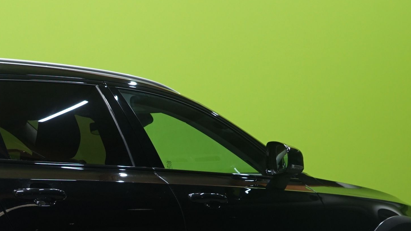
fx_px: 1079
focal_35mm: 99
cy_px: 206
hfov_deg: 20.6
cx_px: -40
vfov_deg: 12.1
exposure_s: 1/25
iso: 800
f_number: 5.6
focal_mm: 35
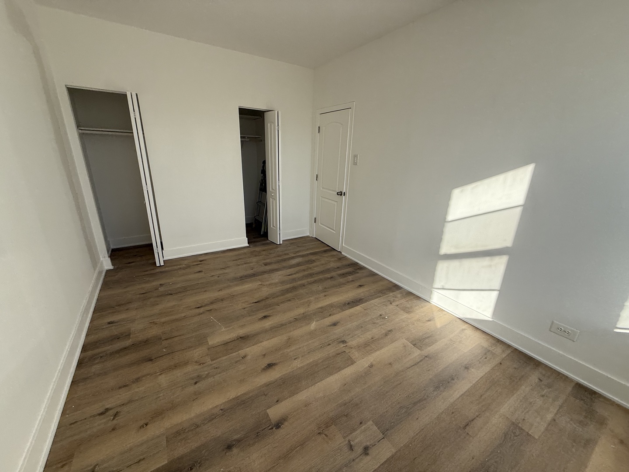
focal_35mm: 14
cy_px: 236
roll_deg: -0.3
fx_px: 254
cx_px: 314
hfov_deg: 102.1
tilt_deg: -15.6
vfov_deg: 85.7
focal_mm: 2.22
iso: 50
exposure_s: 1/400
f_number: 2.2
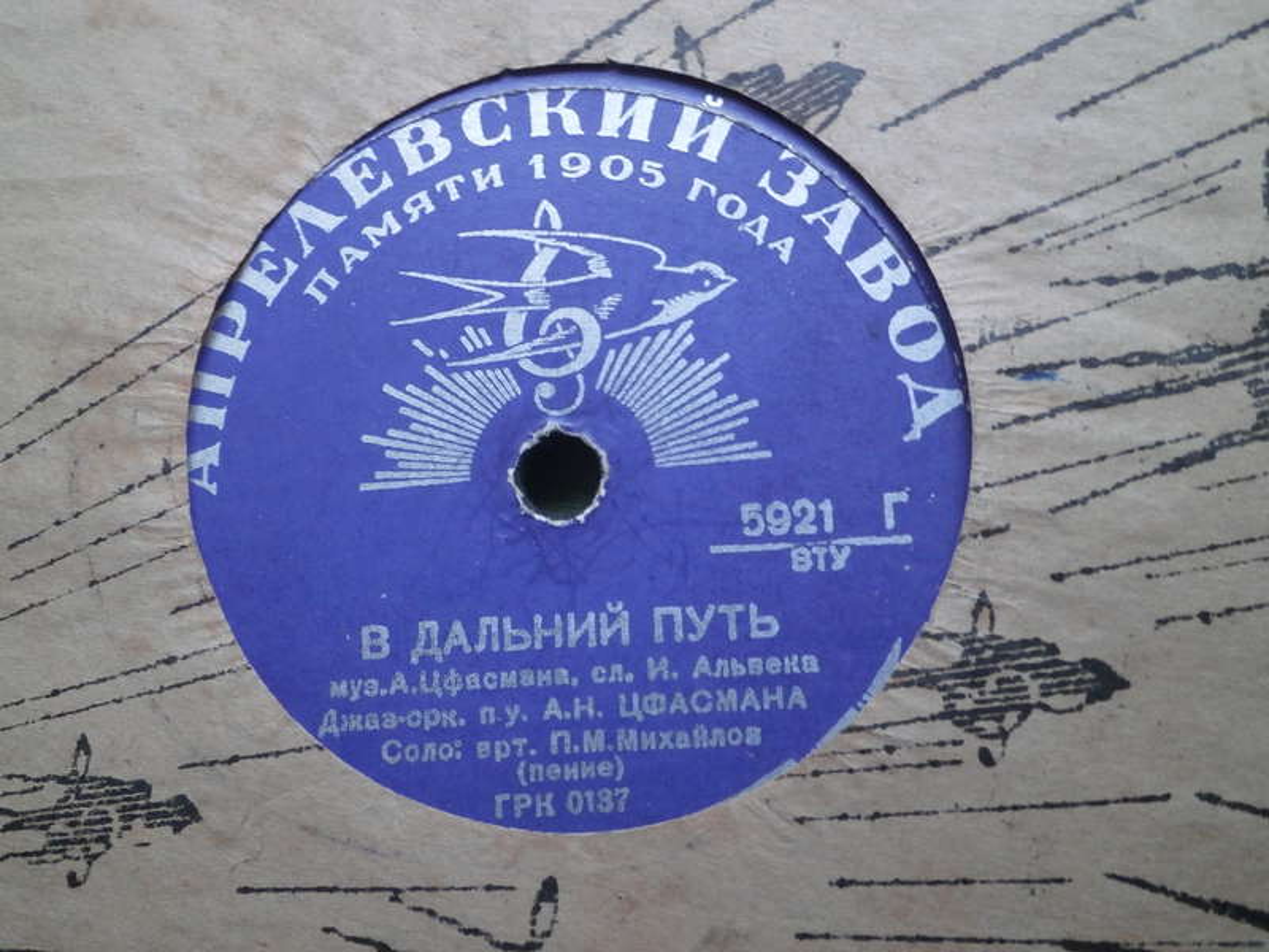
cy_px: 476
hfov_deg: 40.4
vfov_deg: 30.9
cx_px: 634
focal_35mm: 47
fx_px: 1723
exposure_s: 1/25
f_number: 3.4
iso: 400
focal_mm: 8.3
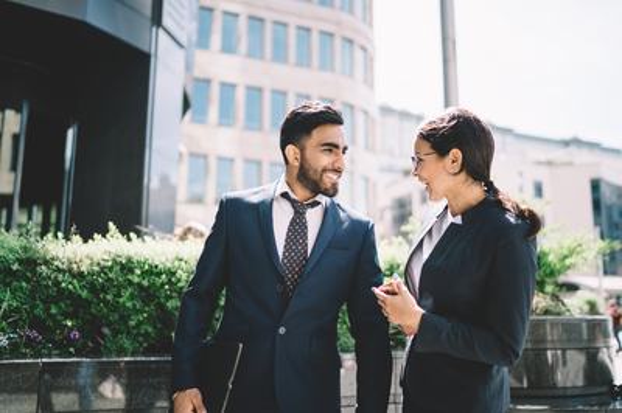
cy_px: 206
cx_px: 311
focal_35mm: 35
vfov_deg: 37.8
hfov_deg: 54.5
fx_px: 604
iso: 100
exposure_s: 1/1250
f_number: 1.4
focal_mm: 35
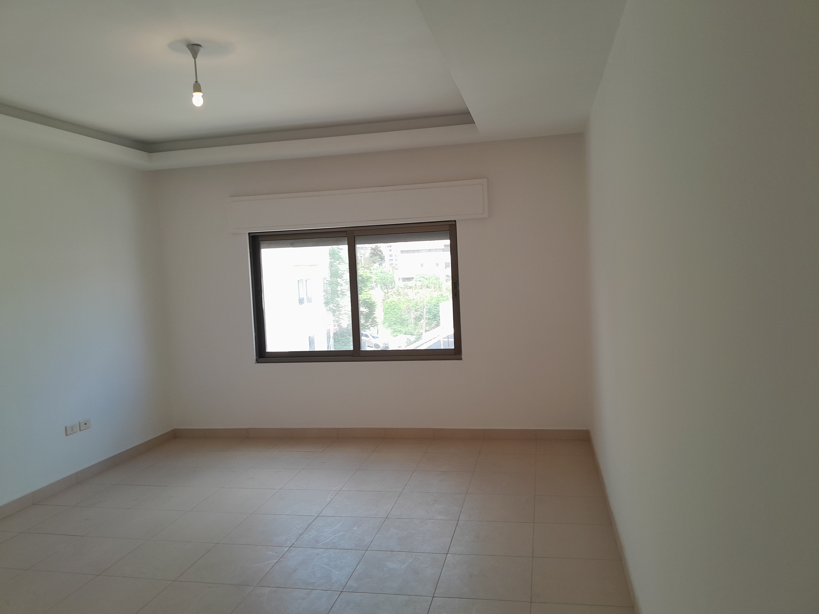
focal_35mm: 26
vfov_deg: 53.1
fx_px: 615
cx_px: 410
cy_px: 307
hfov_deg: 67.3
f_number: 1.8
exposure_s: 1/50
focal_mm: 3.98
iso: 40
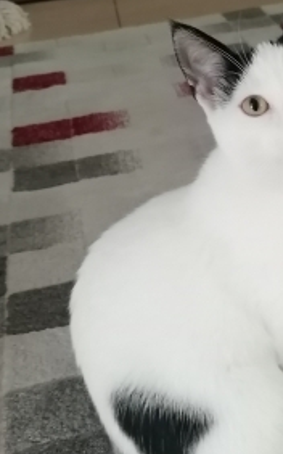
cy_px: 262
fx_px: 791
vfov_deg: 31.9
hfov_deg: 19.7
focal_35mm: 64
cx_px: 285
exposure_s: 1/16.7
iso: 640
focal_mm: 4.75
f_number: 1.8
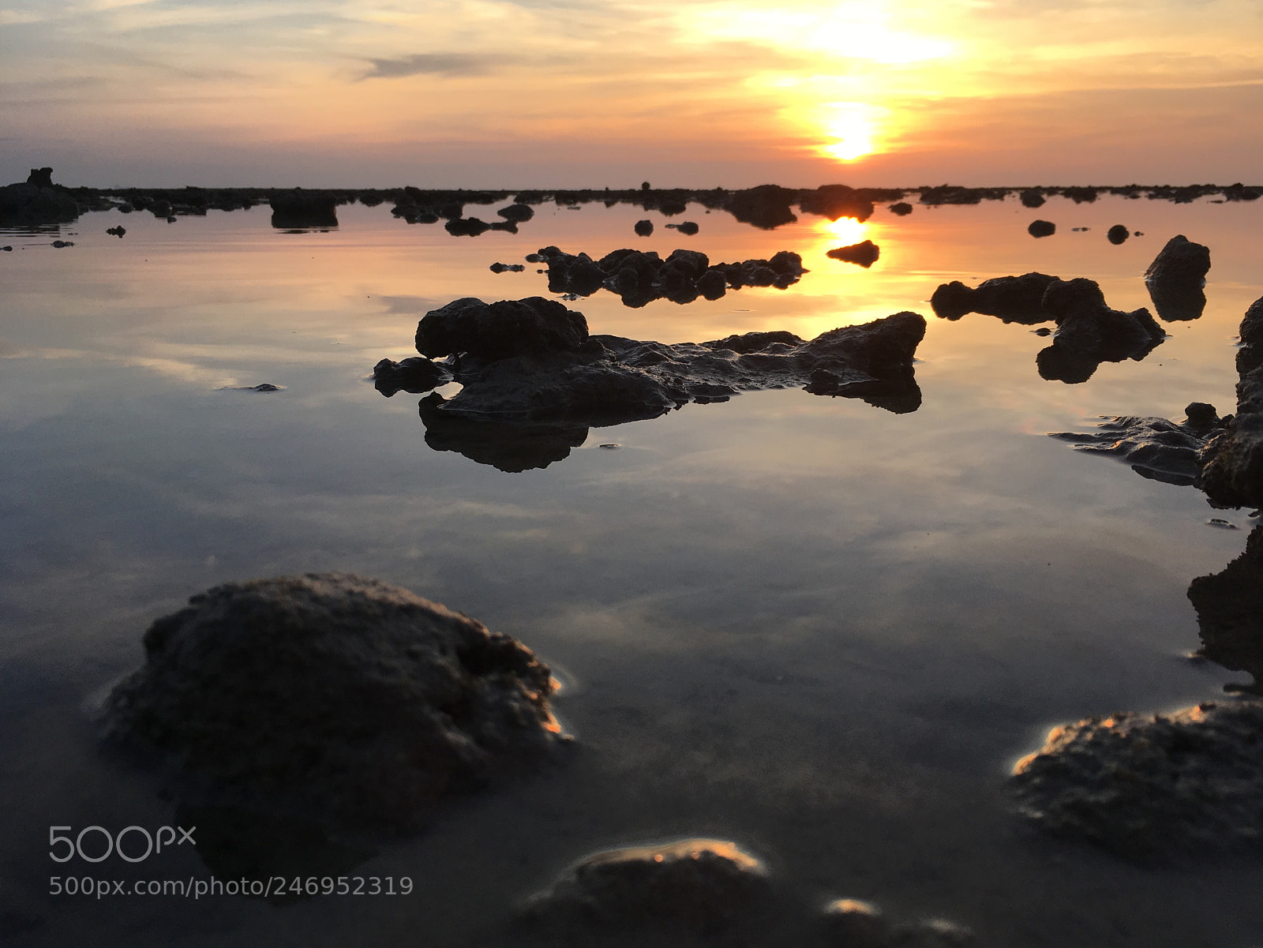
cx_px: 632
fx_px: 1058
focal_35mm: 29
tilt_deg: -14.6
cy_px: 474
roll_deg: +0.7
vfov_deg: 48.3
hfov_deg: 61.6
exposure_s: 1/358
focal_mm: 4.15
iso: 25
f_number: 2.2
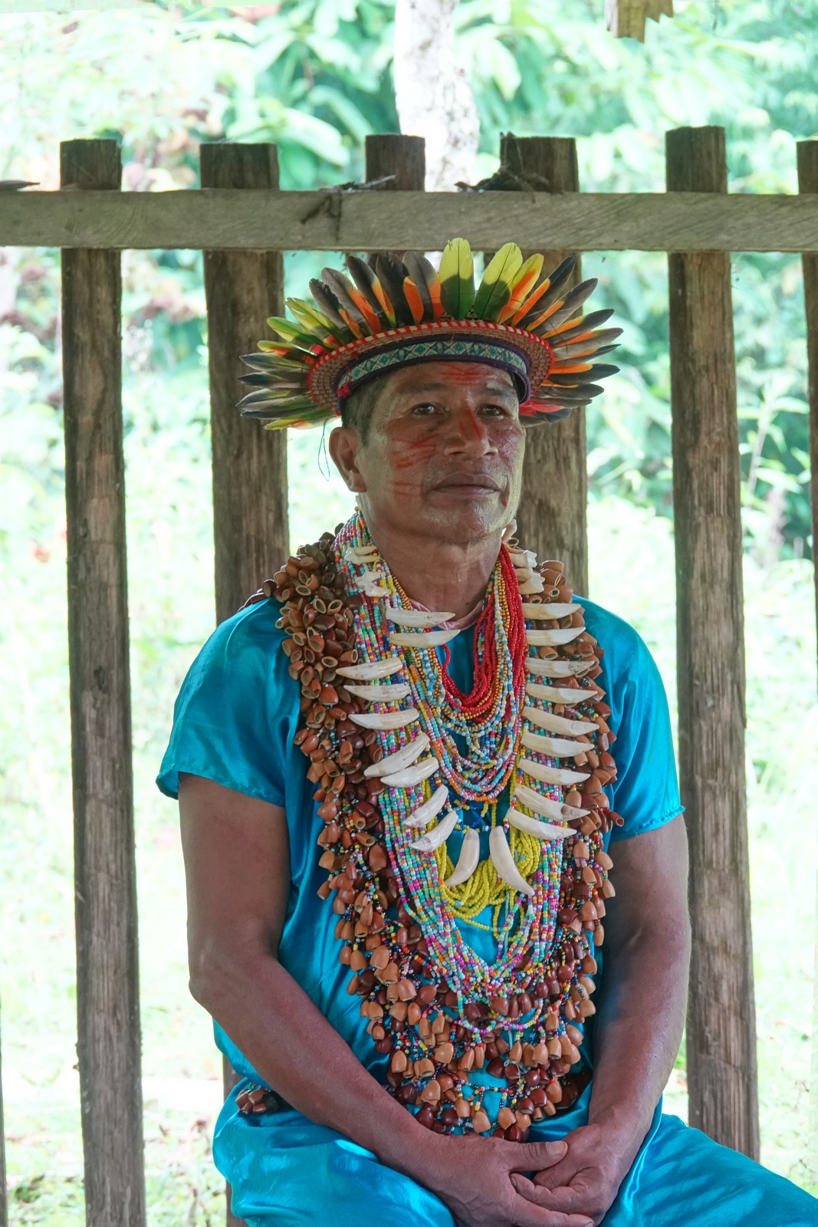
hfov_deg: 10.2
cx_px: 409
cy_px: 614
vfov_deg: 15.2
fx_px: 4600
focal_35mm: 135
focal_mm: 49.51
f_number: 4
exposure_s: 1/100
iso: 1600
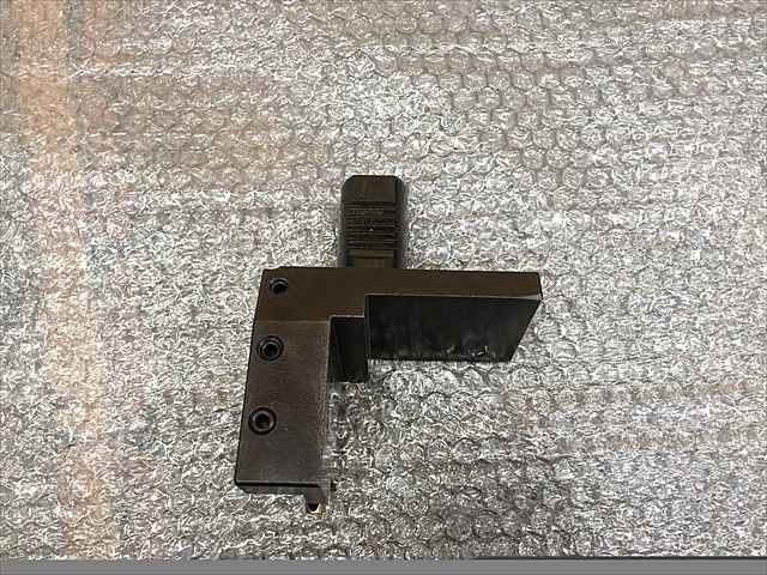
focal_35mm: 29
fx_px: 643
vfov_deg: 48.2
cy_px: 288
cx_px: 384
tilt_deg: -80.9
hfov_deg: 61.7
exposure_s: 1/30
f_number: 2.2
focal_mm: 4.15
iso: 125
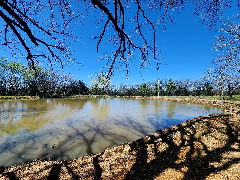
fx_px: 90
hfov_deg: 106.2
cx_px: 120
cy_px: 90
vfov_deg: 89.9
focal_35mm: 13
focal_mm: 2.2
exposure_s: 1/1429
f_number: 2.2
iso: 50
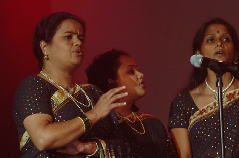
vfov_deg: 5.9
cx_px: 137
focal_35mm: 230
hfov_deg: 9.0
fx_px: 1523
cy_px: 88
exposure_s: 1/80
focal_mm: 120
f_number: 2.8
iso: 800
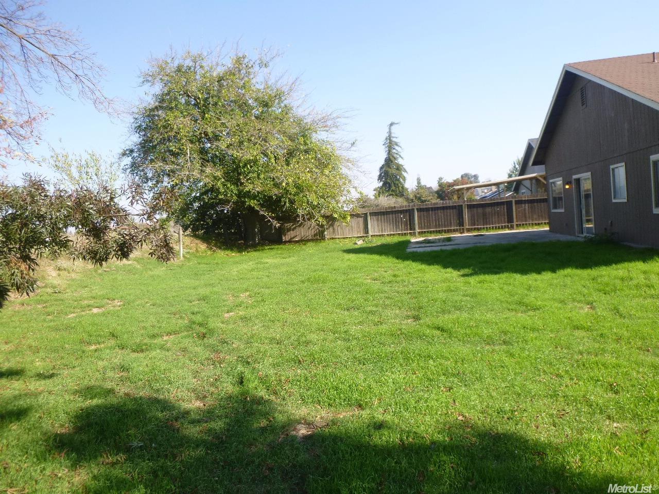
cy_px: 247
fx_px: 476
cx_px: 330
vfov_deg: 54.9
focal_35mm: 25
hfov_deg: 69.4
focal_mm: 4.5
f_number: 3.9
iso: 100
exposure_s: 1/200
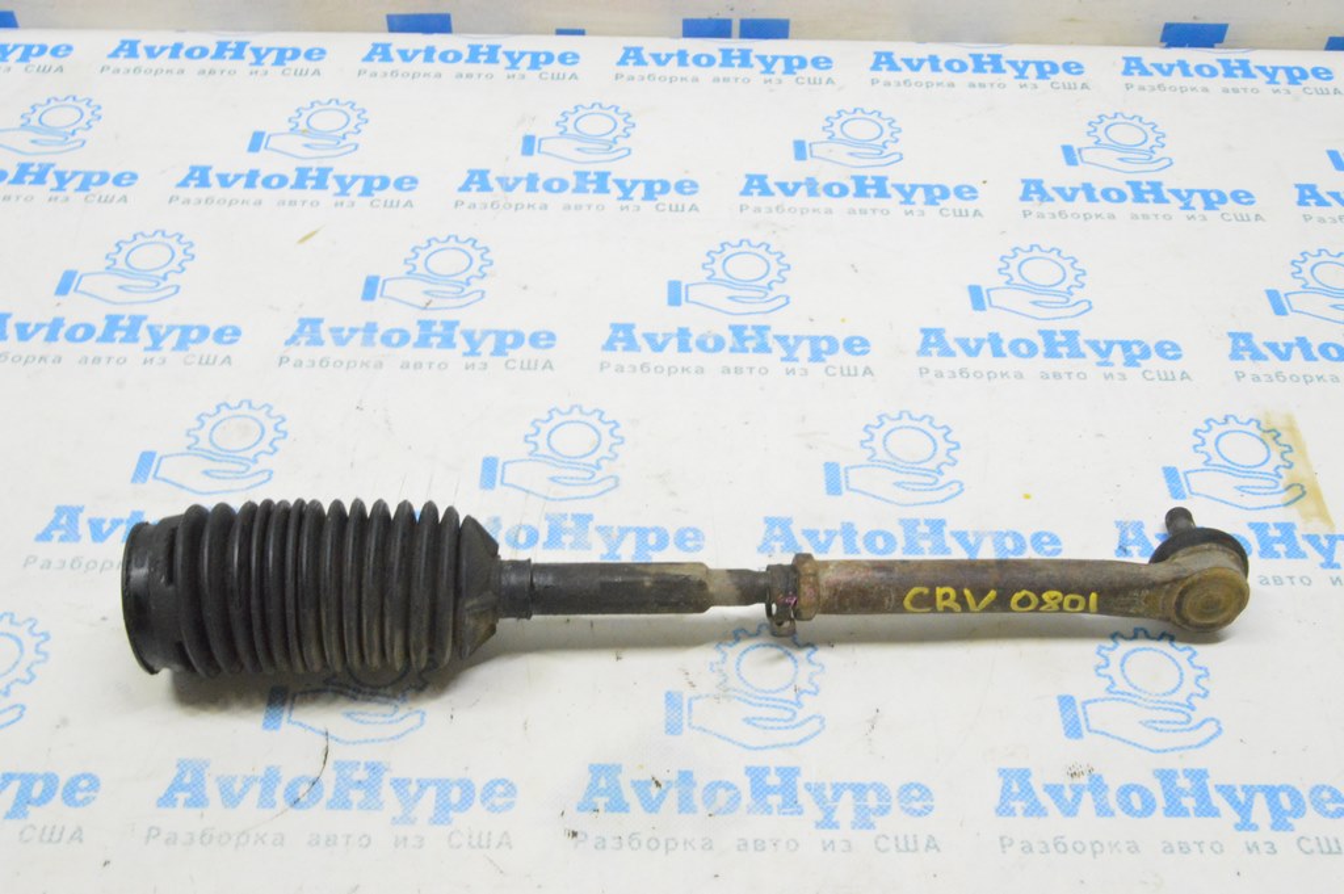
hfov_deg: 49.6
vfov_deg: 34.2
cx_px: 672
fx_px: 1455
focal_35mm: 39
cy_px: 447
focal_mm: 26
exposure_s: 1/15
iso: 6400
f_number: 20
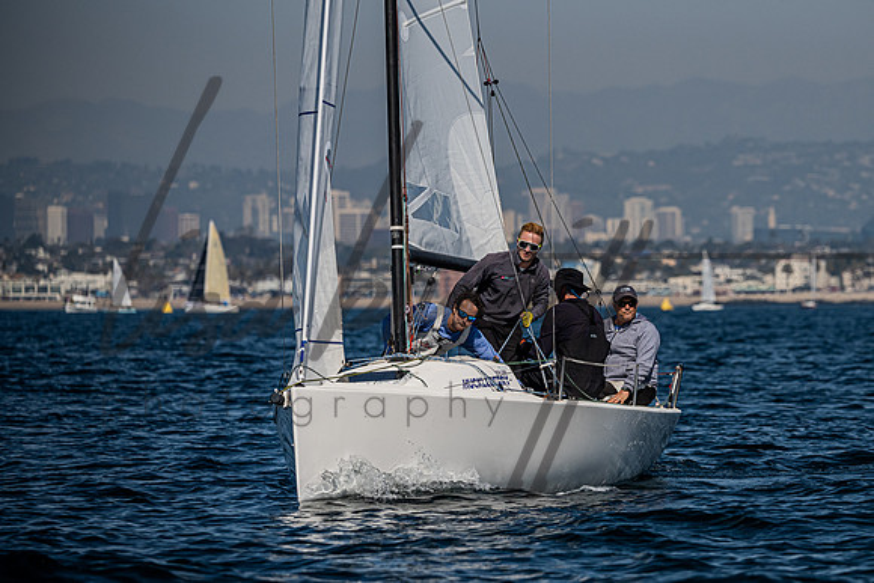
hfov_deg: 7.2
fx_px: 6980
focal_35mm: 287
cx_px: 592
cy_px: 295
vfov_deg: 4.8
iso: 400
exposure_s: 1/8000
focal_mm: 210
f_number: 5
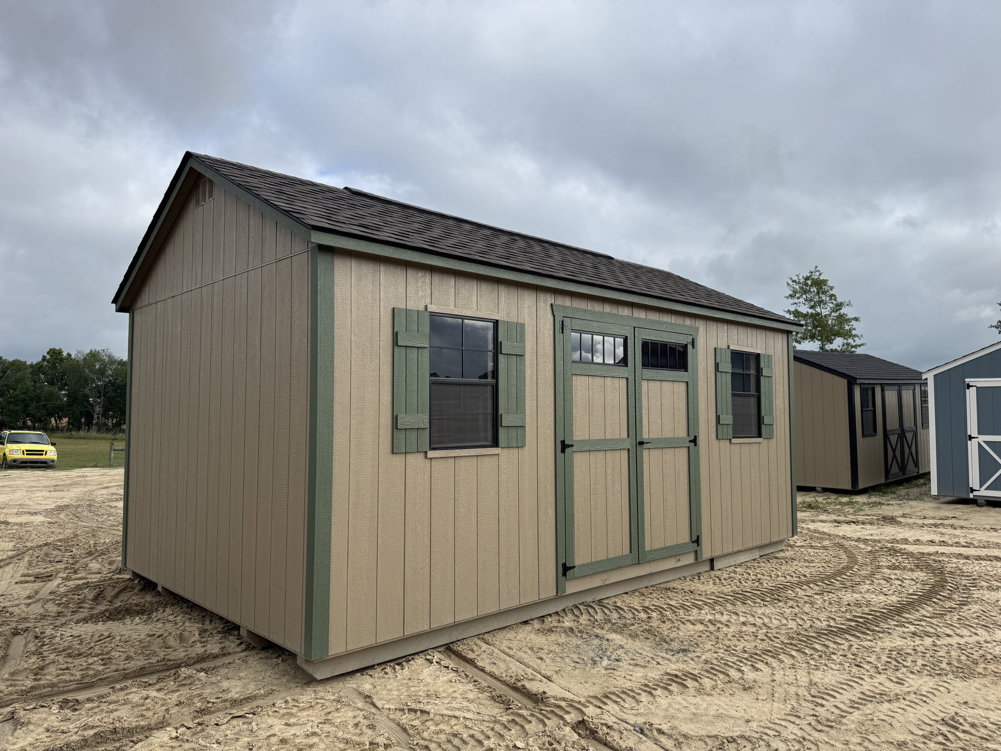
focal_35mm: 24
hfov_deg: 71.6
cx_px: 500
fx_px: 694
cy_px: 376
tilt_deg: +2.7
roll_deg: -1.6
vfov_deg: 56.8
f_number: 1.78
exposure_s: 1/3247
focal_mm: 6.76
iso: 80
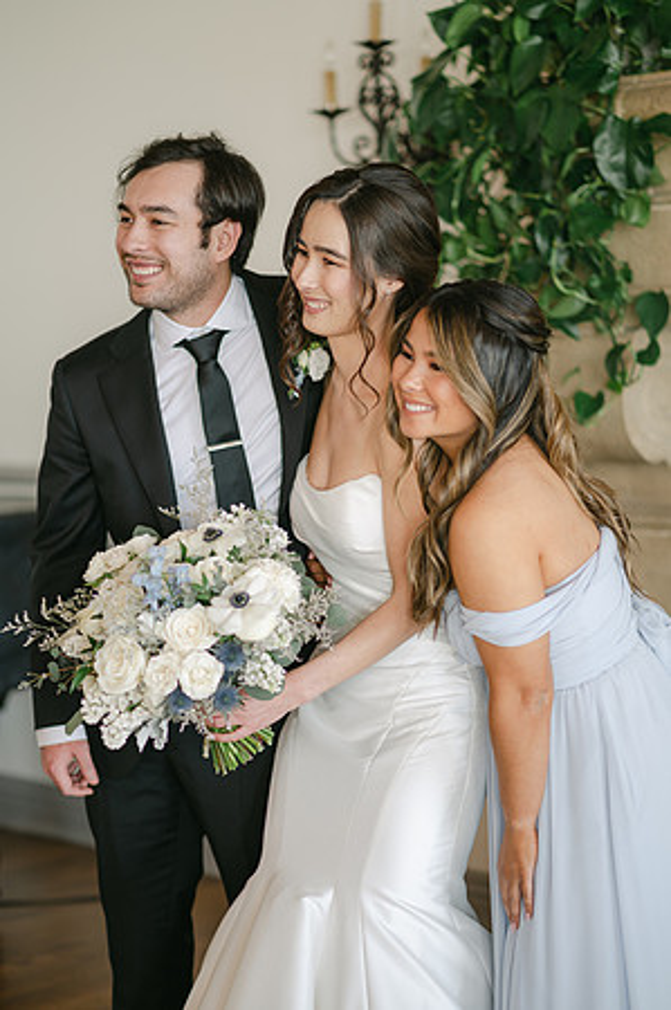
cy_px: 505
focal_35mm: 85
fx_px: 2382
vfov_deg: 23.9
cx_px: 336
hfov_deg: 16.0
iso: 160
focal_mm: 85
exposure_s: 1/125
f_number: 2
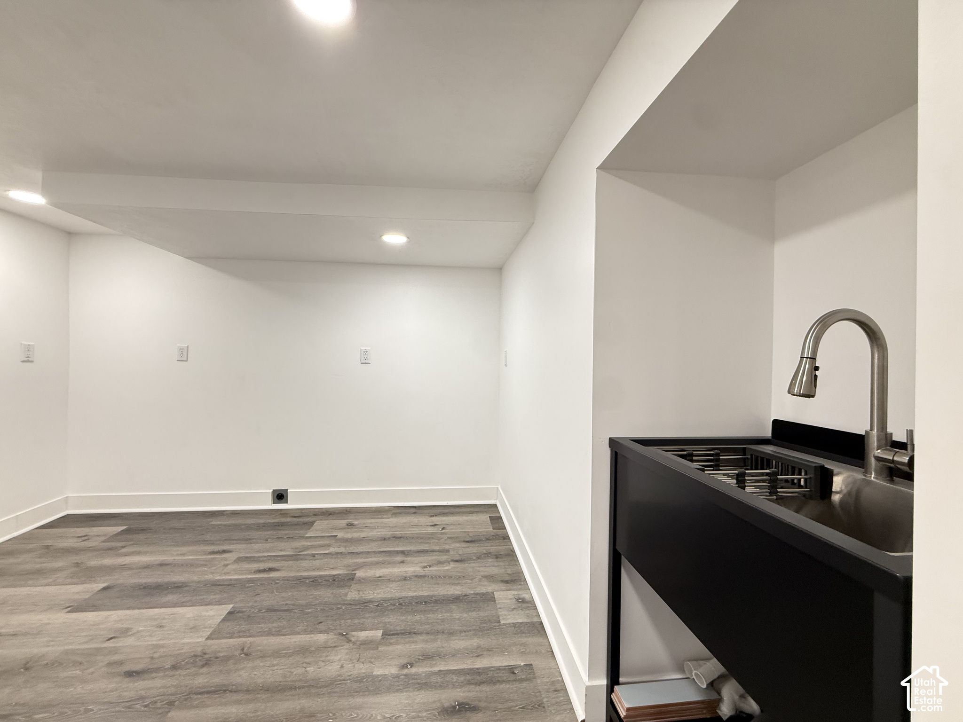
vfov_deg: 85.7
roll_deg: -1.5
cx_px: 482
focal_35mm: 14
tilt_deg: -1.5
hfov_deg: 102.1
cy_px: 361
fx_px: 389
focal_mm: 2.22
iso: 250
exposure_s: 1/60
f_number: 2.2
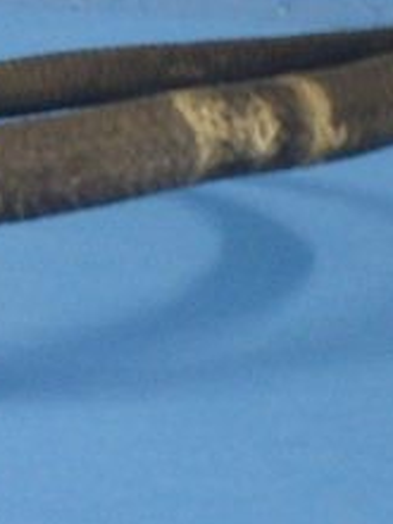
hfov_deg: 9.6
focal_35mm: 151
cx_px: -186
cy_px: 150
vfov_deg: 13.0
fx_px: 2286
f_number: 5
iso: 800
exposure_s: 1/15
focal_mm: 9.4
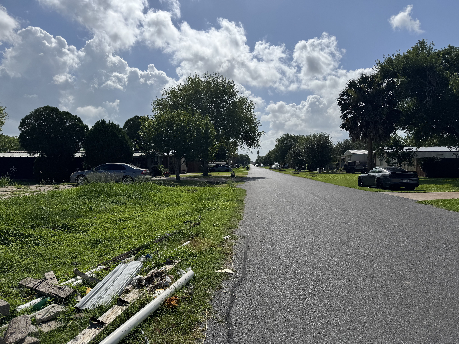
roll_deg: -0.7
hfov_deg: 71.6
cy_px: 172
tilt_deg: -1.6
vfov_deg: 56.8
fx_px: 318
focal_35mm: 24
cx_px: 230
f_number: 1.78
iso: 80
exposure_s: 1/12346
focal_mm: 6.76
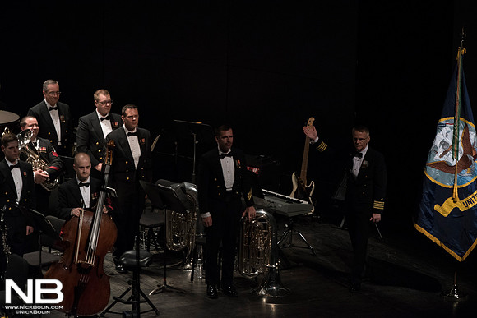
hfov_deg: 9.8
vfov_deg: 6.5
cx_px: 238
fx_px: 2783
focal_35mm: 210
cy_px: 159
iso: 4000
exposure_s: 1/400
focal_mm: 210
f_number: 5.6
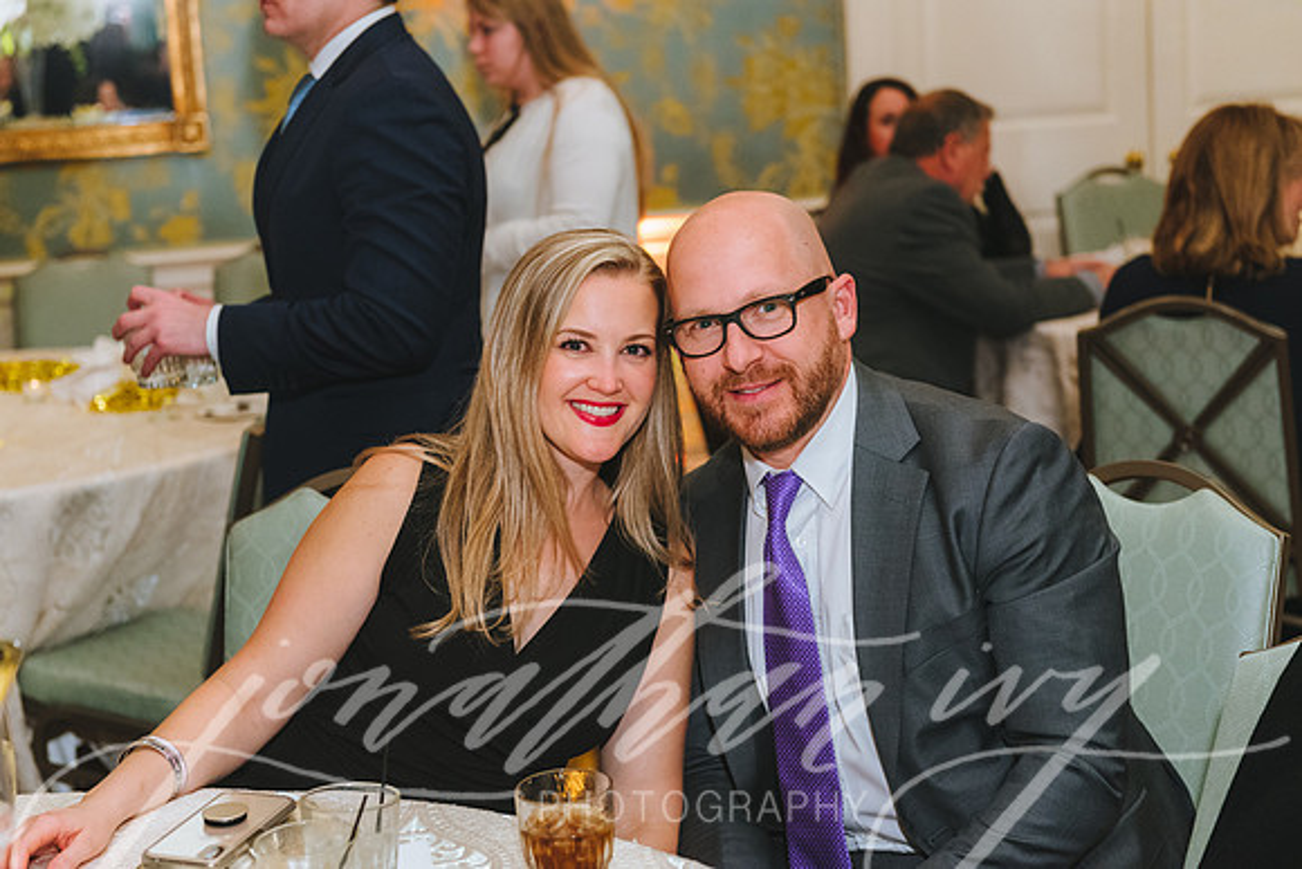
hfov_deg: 32.4
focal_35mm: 62
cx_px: 651
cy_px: 434
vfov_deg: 21.9
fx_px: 2243
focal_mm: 62
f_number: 4
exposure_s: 1/160
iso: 3200
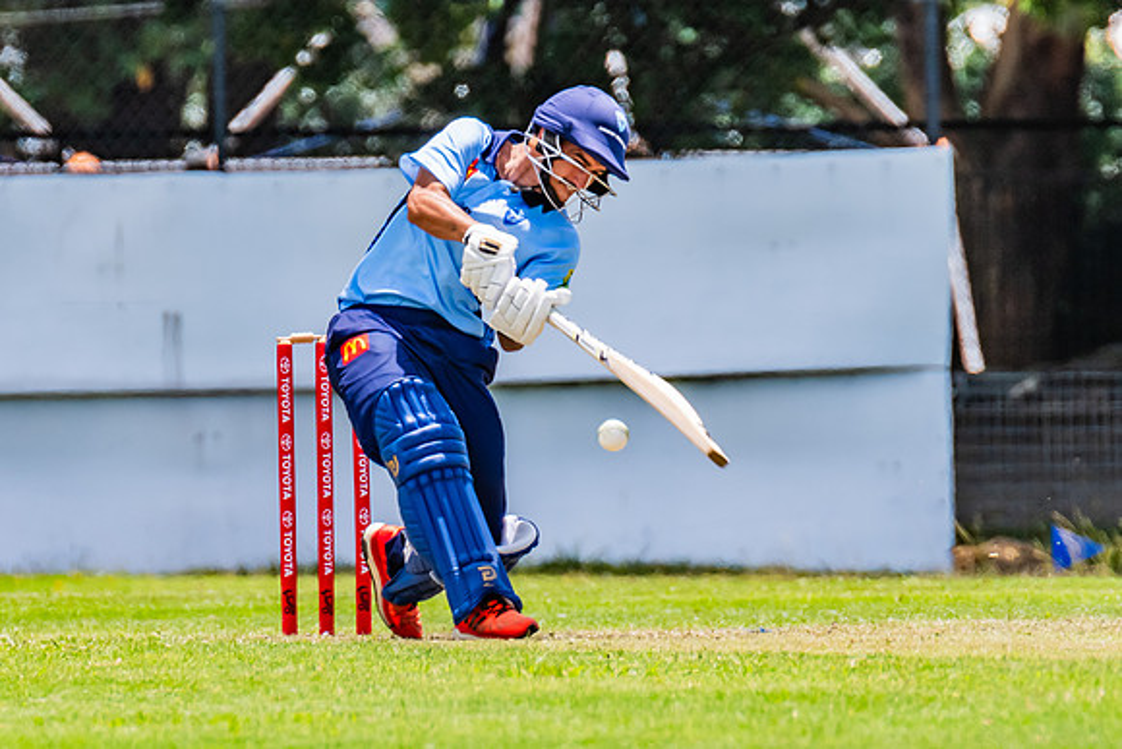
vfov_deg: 1.2
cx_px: 547
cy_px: 516
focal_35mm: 1133
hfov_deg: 1.8
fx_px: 35317
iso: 800
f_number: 10
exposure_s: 1/1000
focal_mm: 600
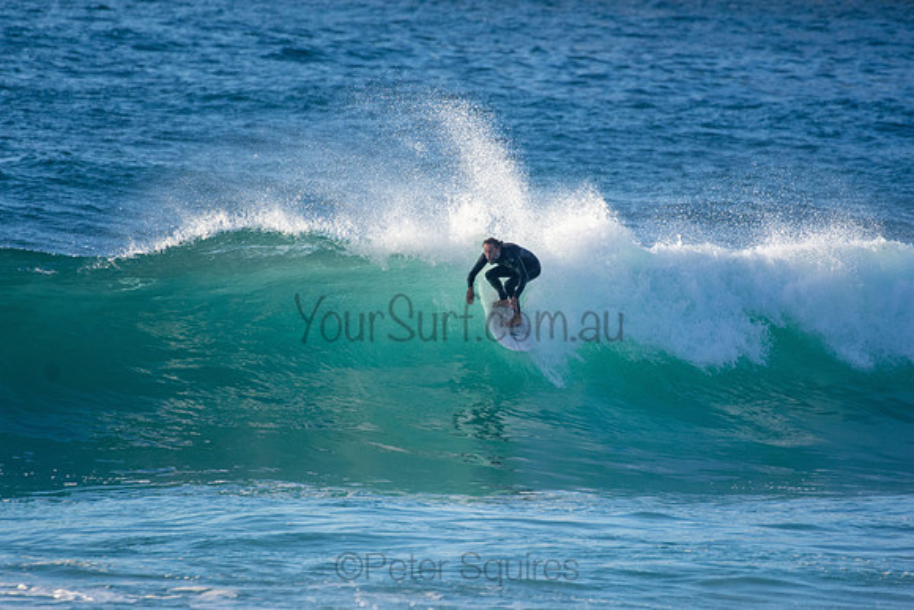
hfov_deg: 2.7
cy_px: 305
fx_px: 19045
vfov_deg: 1.8
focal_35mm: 750
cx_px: 457
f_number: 5.6
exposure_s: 1/2000
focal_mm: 500
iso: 720
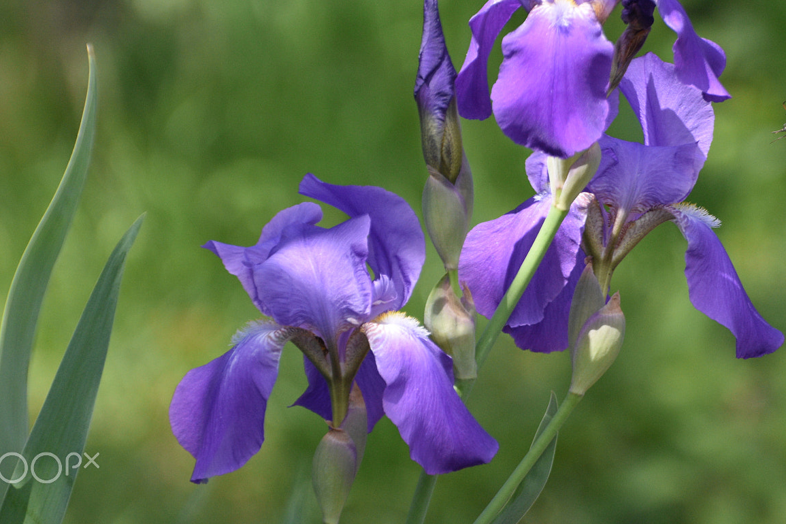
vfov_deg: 3.0
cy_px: 195
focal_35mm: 457
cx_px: 475
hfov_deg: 4.5
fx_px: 9977
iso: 1000
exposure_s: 1/2500
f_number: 5.3
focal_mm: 220
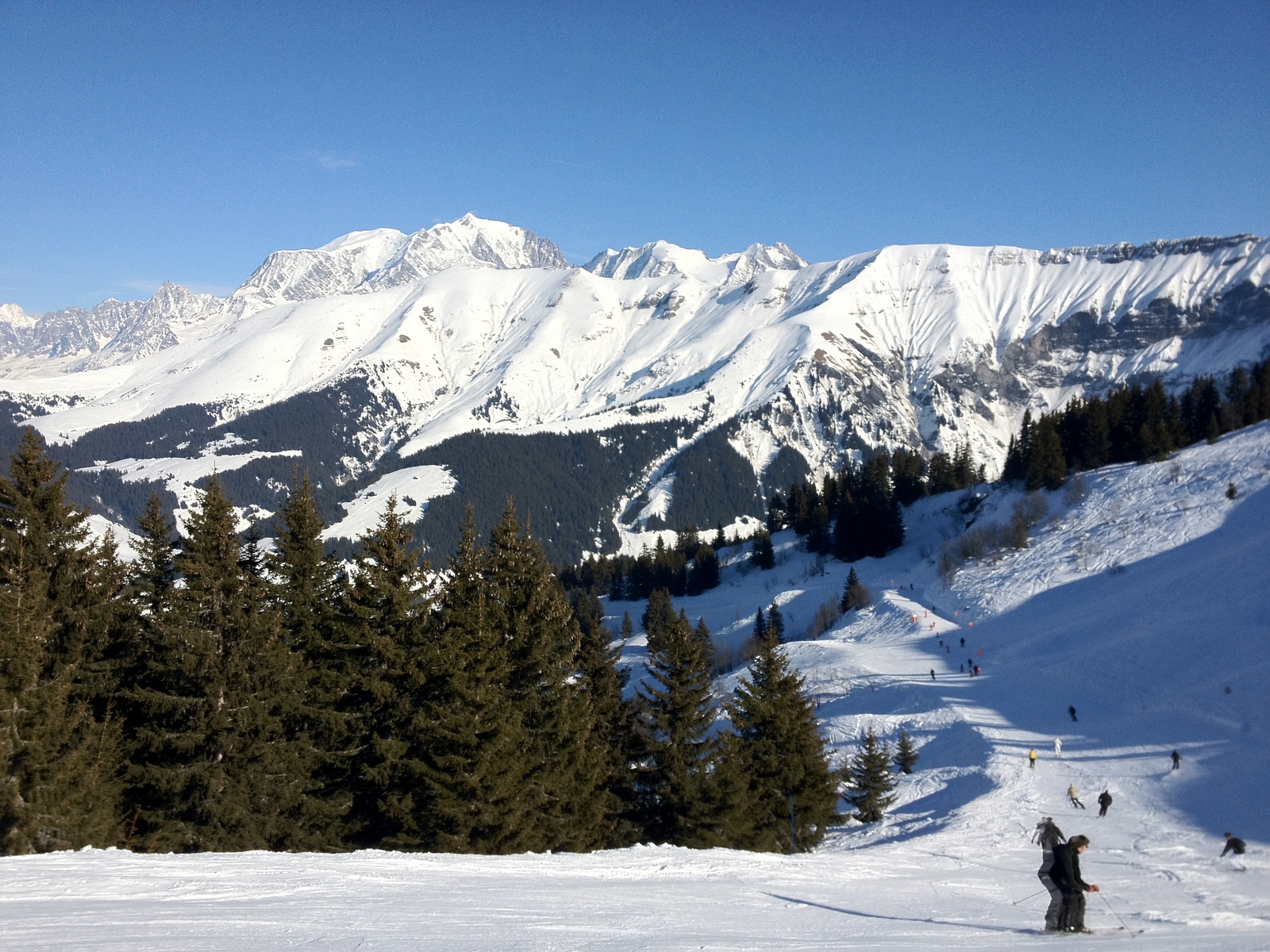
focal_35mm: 35
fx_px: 1284
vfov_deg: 40.7
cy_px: 476
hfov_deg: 52.6
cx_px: 635
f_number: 2.4
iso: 64
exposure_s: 1/3460
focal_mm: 4.28
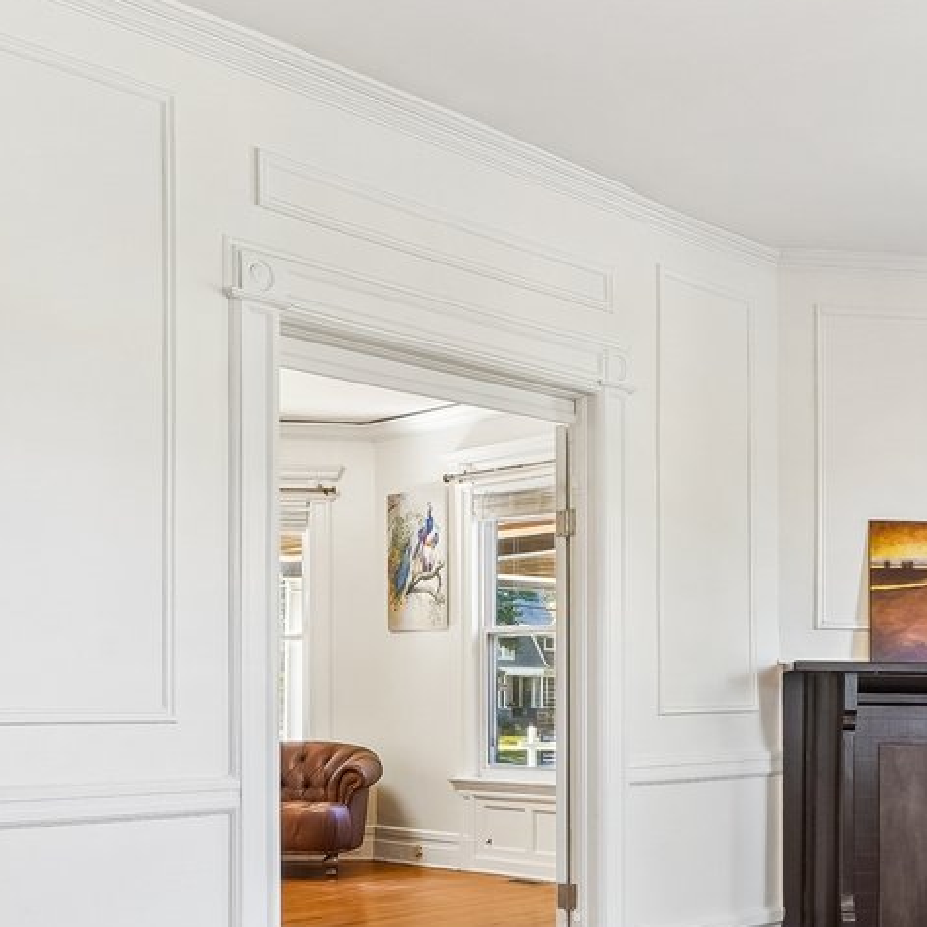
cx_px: 790
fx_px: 1333
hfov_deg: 36.5
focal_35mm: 44
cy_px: 694
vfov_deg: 37.4
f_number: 10
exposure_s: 1/4
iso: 100
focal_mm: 12
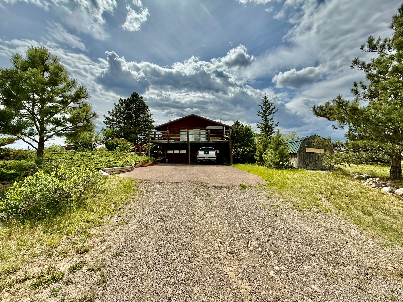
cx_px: 202
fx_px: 163
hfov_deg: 102.1
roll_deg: +0.4
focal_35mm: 14
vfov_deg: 85.7
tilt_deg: +2.5
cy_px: 151
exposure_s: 1/3289
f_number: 2.2
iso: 50
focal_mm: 2.22
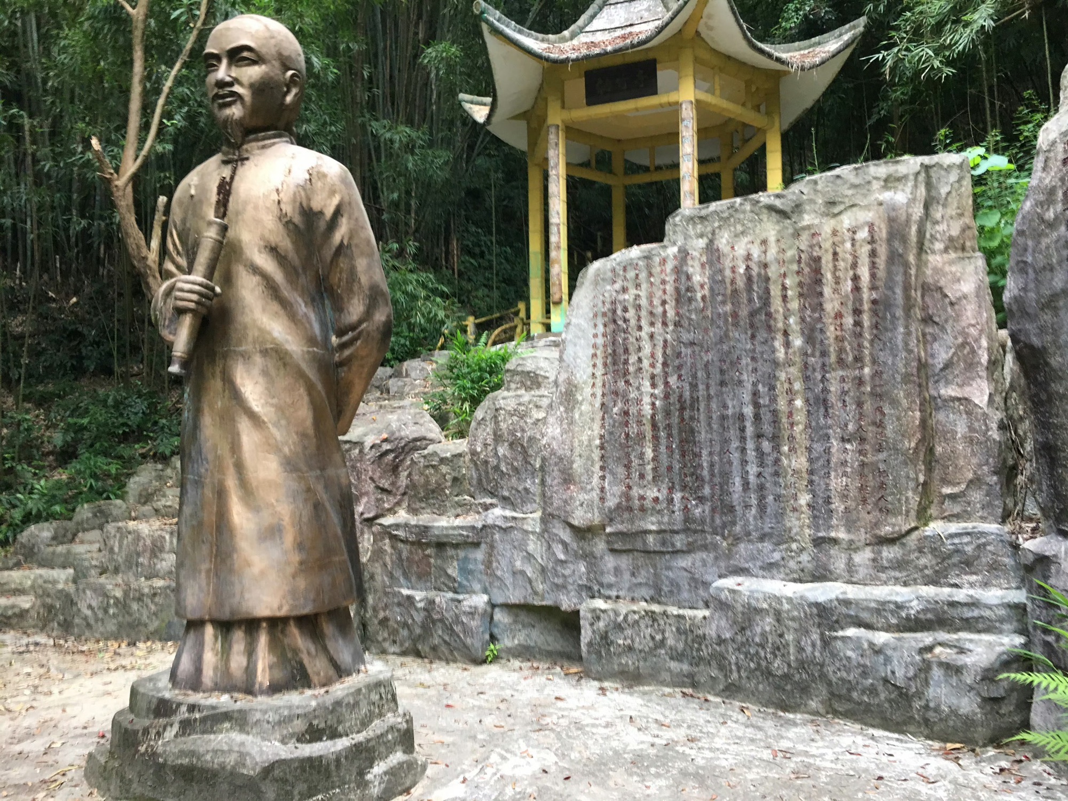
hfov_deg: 61.7
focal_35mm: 29
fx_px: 895
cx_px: 534
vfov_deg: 48.2
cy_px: 400
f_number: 2.2
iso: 40
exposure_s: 1/33
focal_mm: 4.15
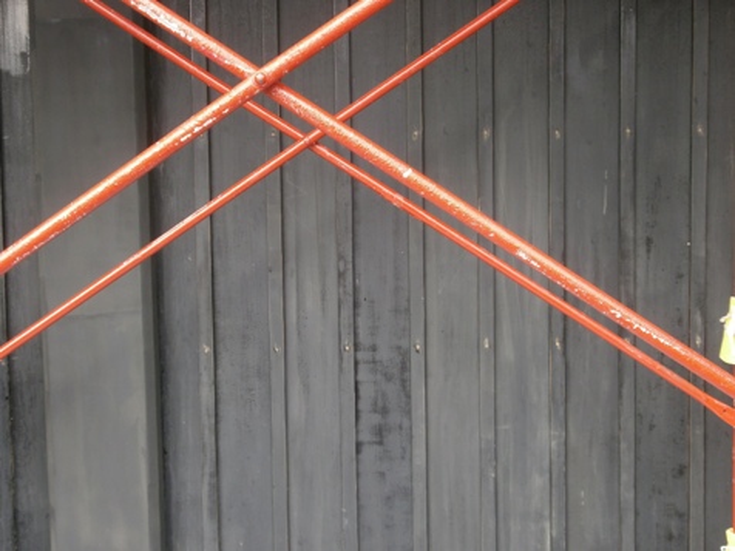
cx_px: 368
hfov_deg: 41.2
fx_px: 977
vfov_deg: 31.5
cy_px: 276
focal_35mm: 46
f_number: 3.8
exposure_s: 1/50
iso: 100
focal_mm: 8.1
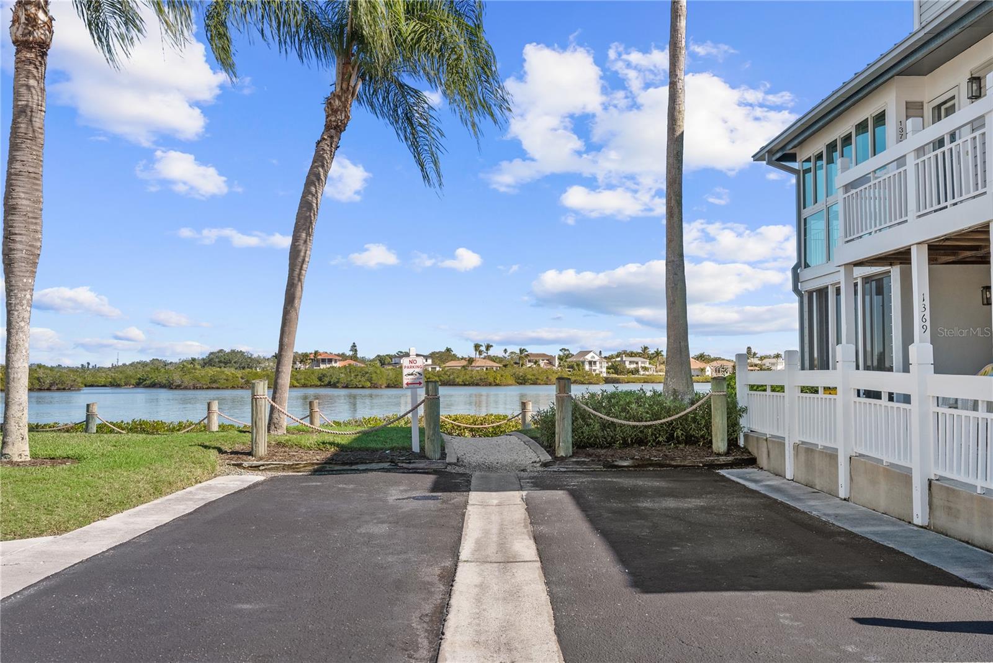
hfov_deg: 54.4
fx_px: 966
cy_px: 332
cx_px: 496
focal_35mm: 35
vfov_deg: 37.9
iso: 400
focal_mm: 35
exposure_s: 1/250
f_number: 9
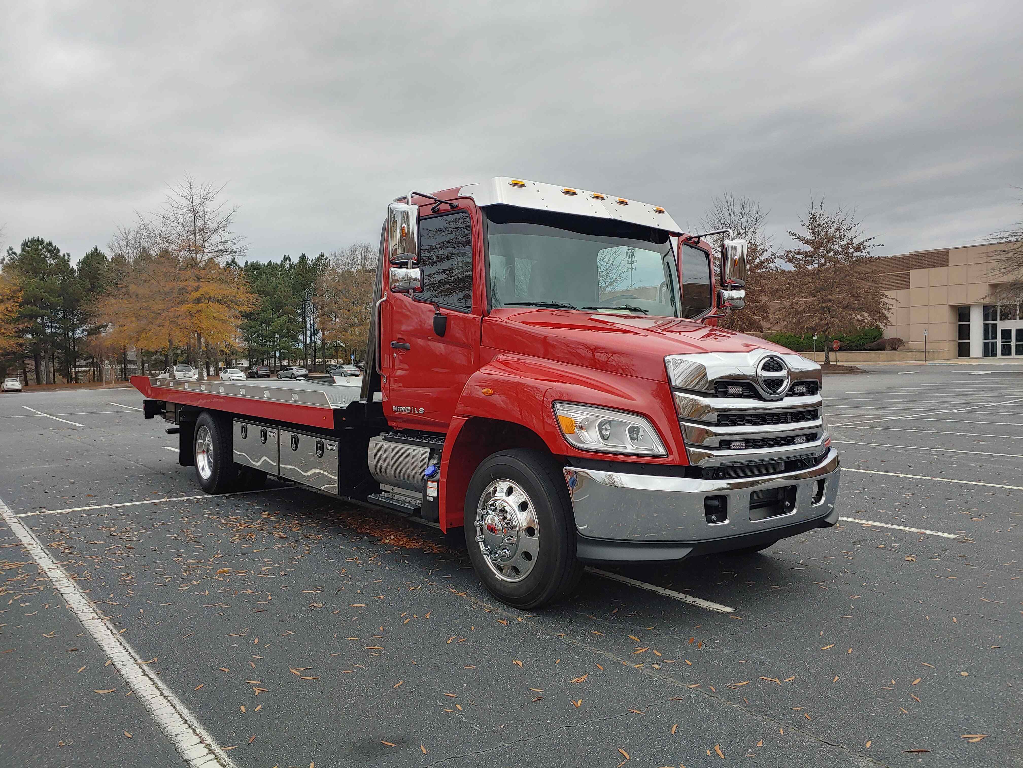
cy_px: 384
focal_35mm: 25
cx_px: 512
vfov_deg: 54.9
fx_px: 739
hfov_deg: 69.4
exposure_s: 1/962
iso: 50
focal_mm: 4.23
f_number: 1.5
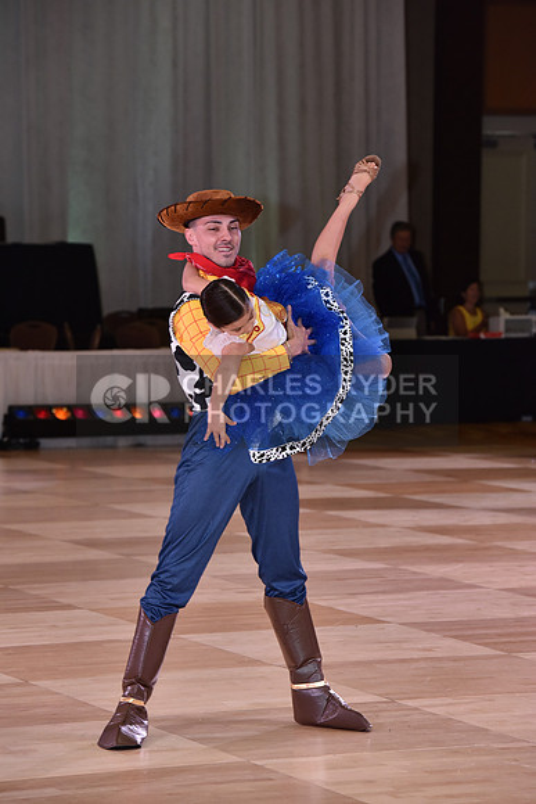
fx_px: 3348
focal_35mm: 150
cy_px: 402
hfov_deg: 9.2
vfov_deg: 13.7
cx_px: 268
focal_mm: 150
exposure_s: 1/250
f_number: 6.3
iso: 1600
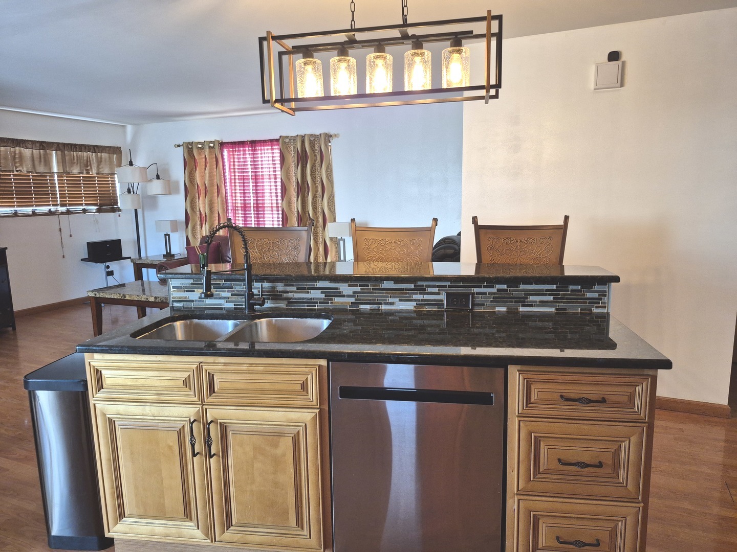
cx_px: 368
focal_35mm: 23
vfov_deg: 58.9
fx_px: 490
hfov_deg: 73.9
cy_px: 276
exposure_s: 1/120
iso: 500
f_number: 1.8
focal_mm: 5.4
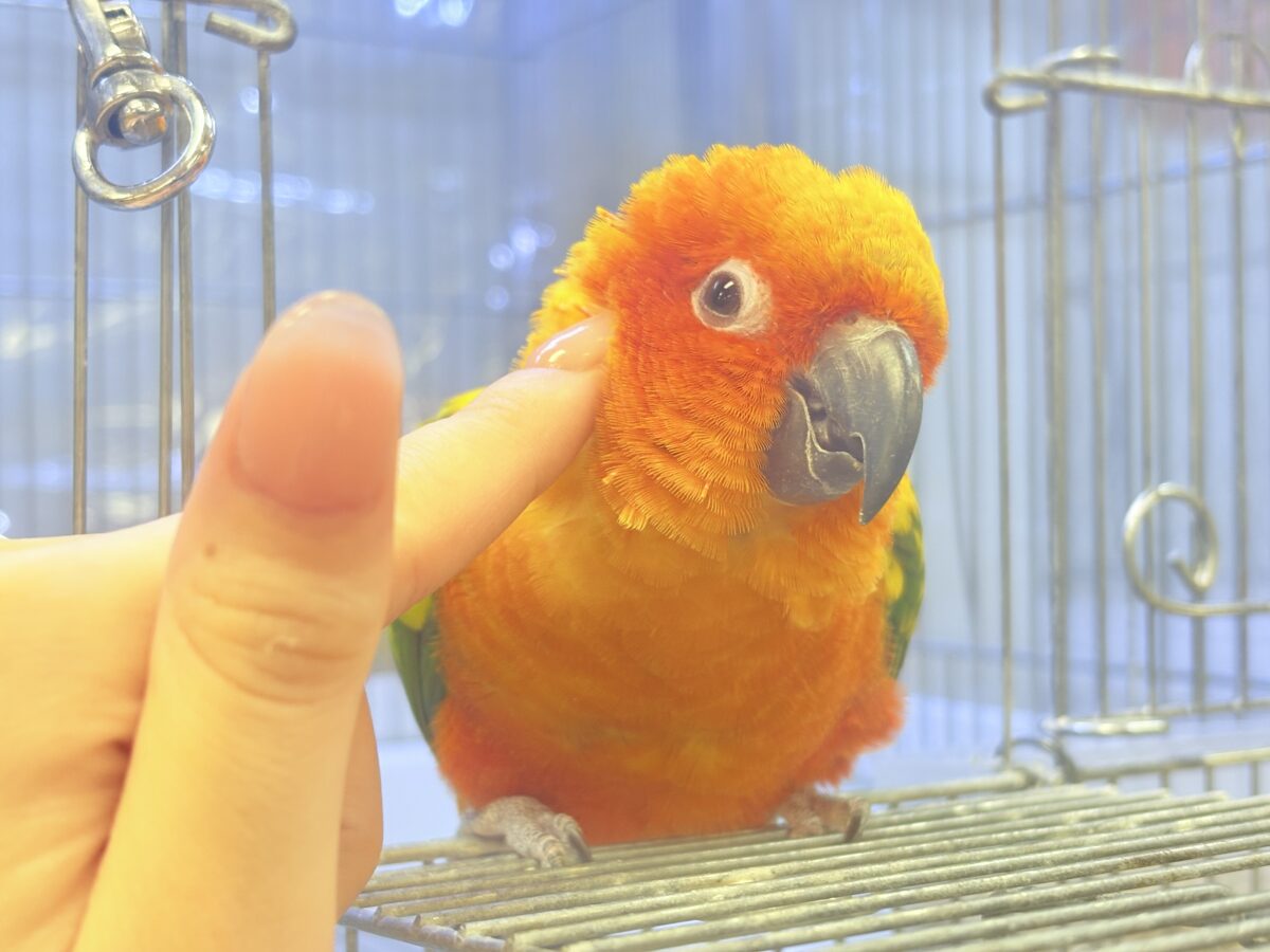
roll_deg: +2.2
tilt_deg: -0.9
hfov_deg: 36.8
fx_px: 1908
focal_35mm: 52
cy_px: 476
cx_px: 635
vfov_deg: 28.0
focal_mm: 5.96
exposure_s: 1/50
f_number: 1.6
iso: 32
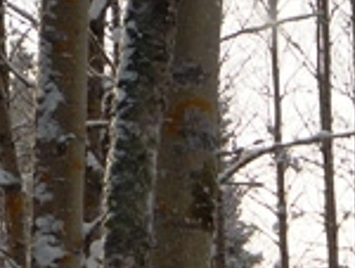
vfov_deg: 8.6
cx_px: 388
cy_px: 614
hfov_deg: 12.1
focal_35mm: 160
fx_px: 1643
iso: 100
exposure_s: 1/200
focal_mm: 5.2
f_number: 4
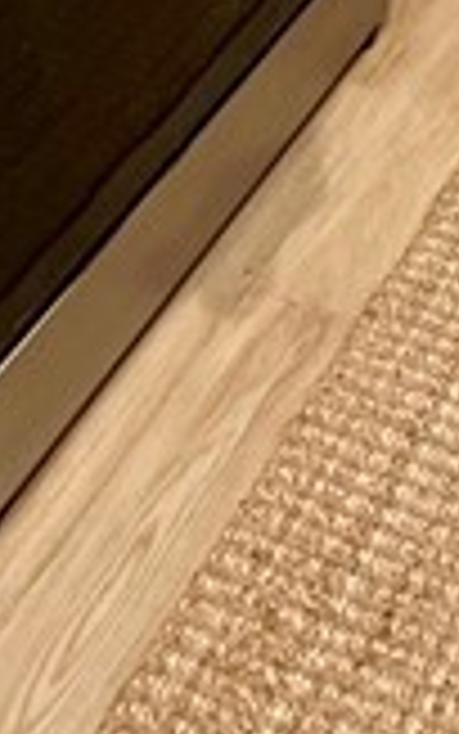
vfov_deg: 17.0
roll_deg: -1.7
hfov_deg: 13.6
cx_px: 562
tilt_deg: -13.7
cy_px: -702
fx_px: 1860
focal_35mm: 93
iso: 400
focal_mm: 2.22
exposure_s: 1/60
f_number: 2.2
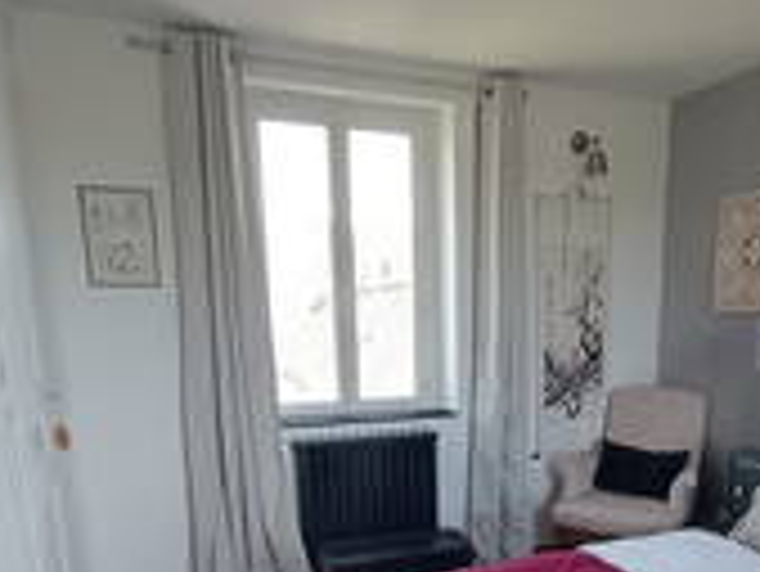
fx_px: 747
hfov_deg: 53.2
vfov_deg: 39.7
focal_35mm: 34
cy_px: 482
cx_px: 486
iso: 314
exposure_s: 1/100
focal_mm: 1.66
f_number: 2.2
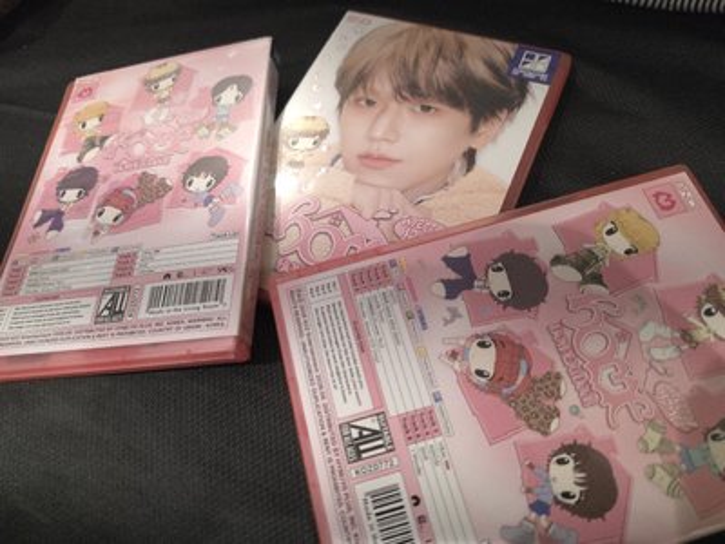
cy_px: 272
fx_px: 482
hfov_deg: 73.9
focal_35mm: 23
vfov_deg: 58.9
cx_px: 362
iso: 1000
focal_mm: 6.5
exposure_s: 1/350
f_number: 1.4
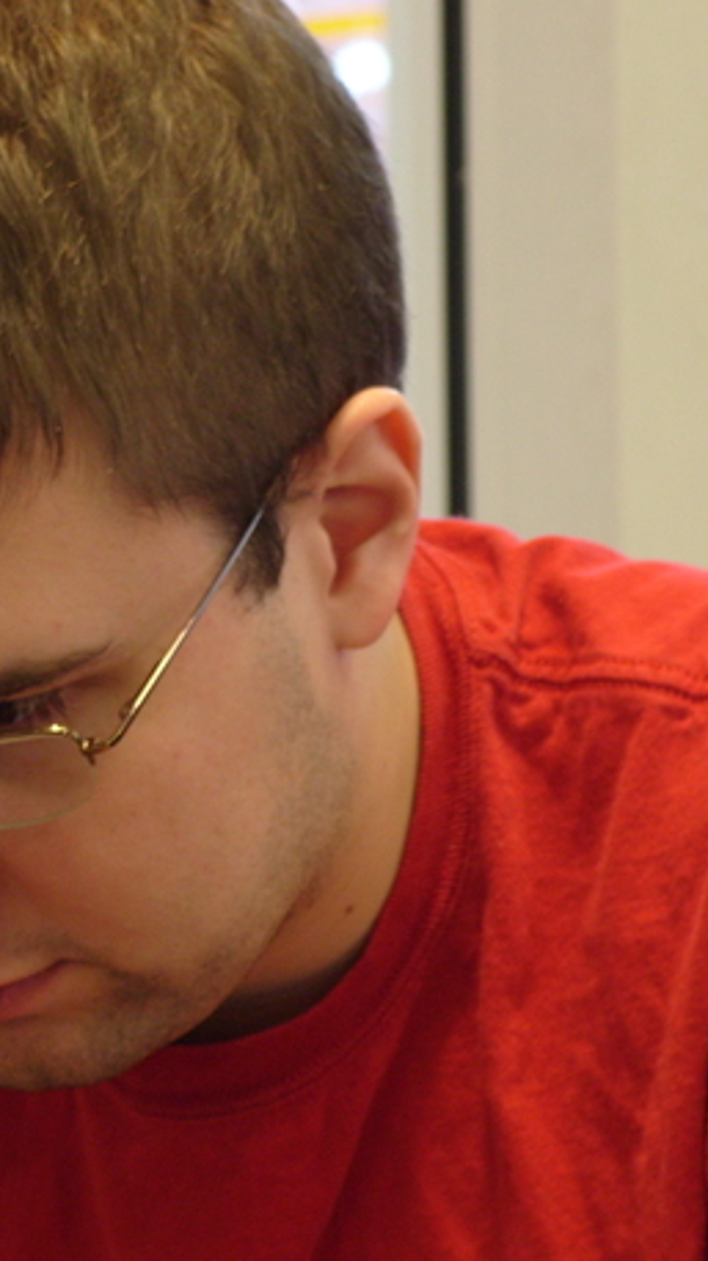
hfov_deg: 5.3
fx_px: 7690
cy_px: 630
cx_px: 174
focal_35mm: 230
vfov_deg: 9.4
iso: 200
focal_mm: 33.7
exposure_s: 1/10
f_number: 4.2
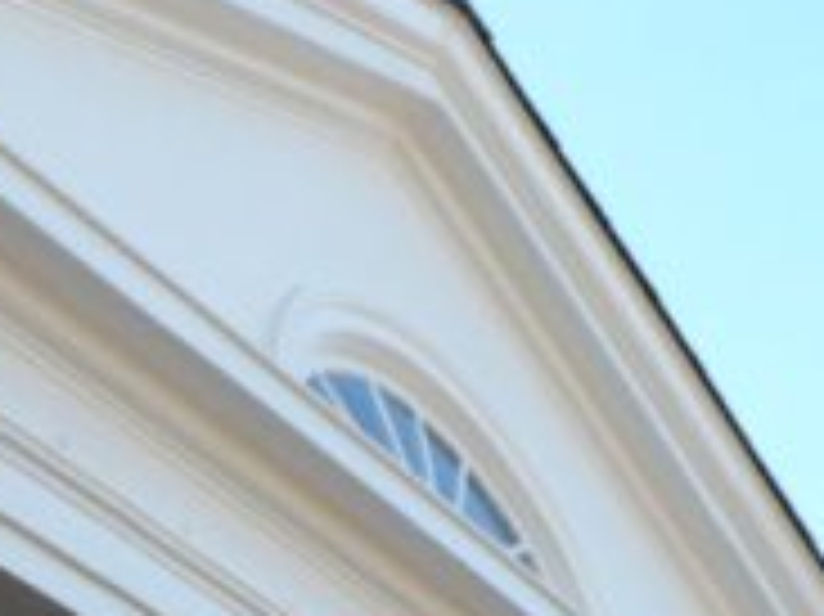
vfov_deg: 13.1
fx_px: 2617
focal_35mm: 110
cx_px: 77
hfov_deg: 17.6
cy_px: 746
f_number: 2.8
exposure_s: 1/400
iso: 100
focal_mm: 6.1
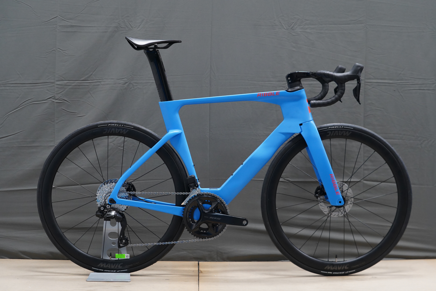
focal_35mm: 70
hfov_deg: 28.8
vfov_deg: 19.5
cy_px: 146
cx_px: 218
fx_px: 848
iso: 2500
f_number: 5
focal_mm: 70
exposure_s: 1/160
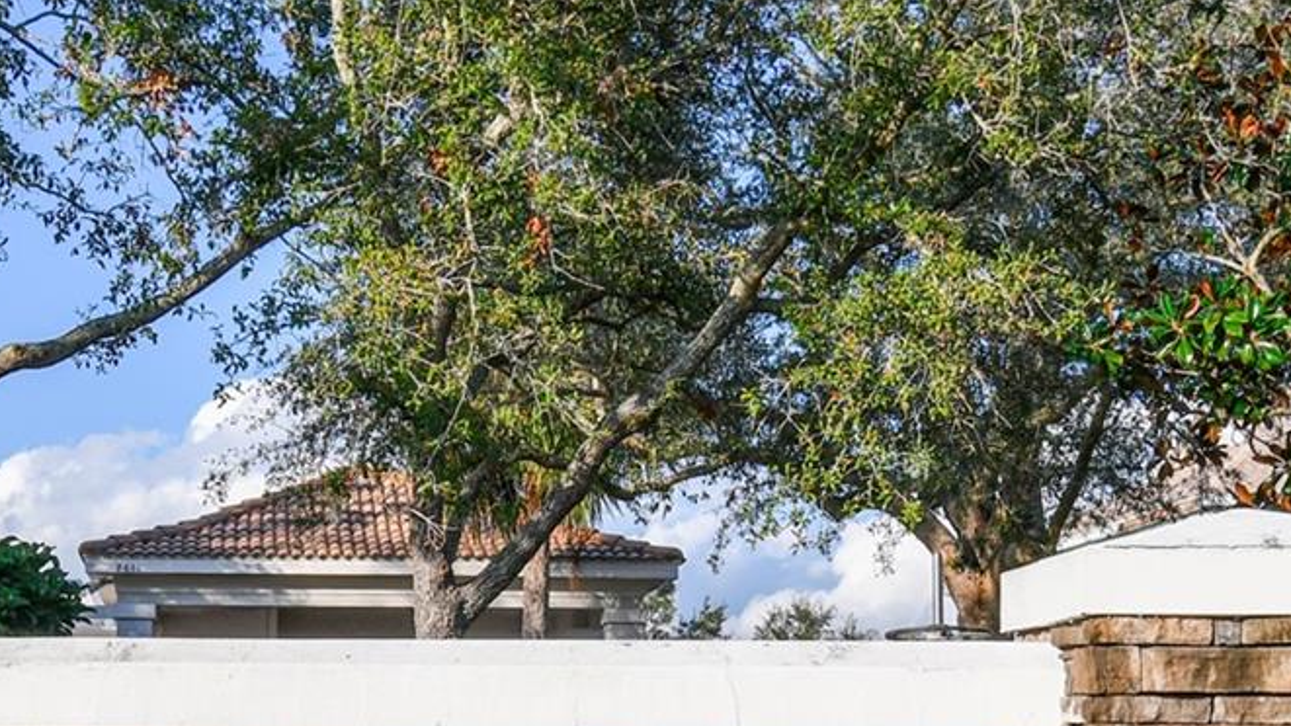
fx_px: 2602
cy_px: 691
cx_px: 354
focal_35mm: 76
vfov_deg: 15.7
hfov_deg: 27.6
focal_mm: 20
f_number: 7.1
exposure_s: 1/125
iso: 100
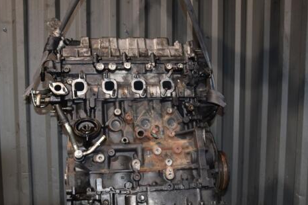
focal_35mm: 41
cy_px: 132
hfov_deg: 47.7
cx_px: 137
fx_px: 348
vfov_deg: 32.7
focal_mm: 21
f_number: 5
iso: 800
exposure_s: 1/60
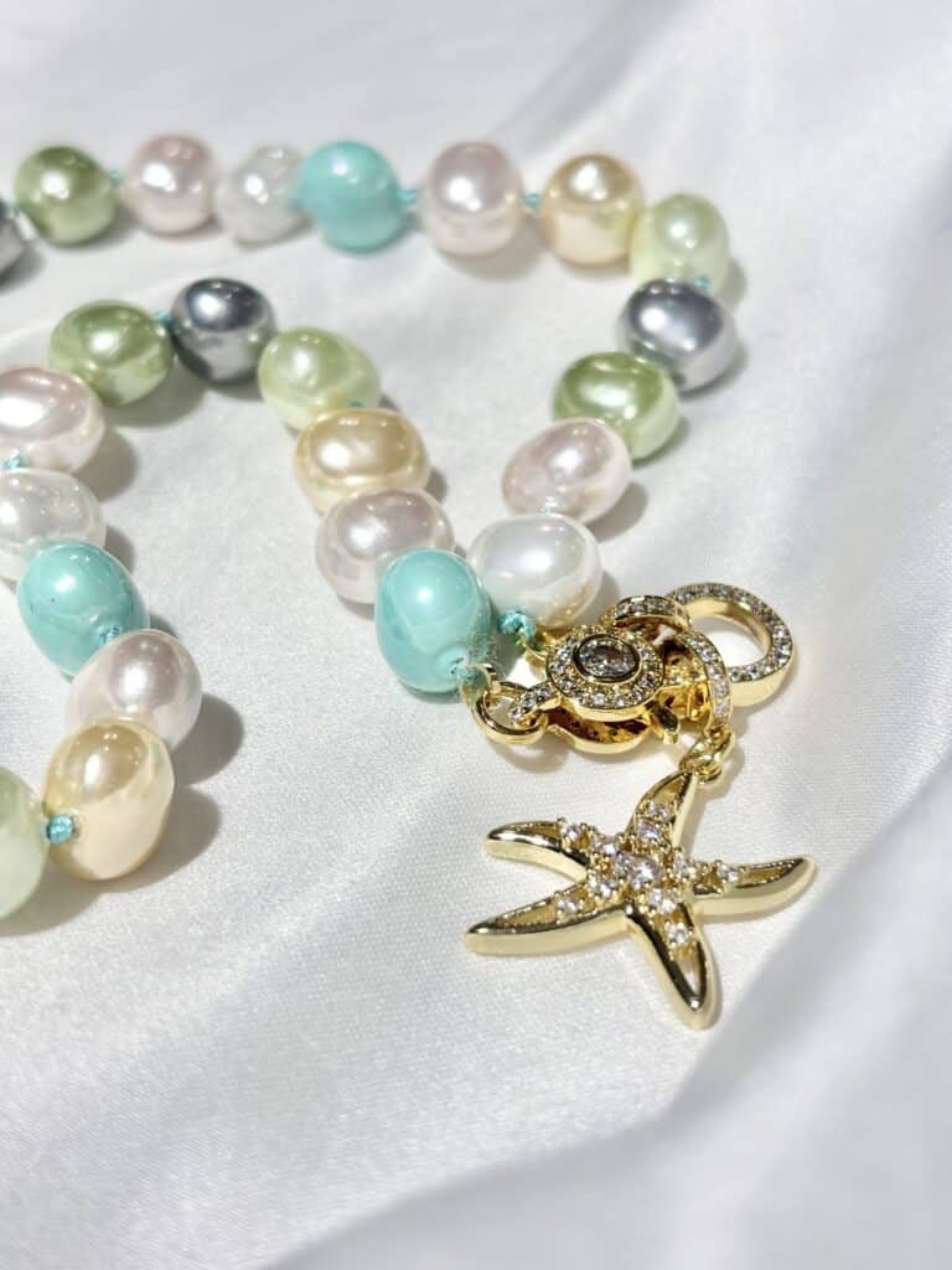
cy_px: 635
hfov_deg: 28.0
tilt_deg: -35.6
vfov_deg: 36.8
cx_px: 476
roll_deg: +6.6
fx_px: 1907
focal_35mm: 52
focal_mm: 5.96
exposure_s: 1/400
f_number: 1.6
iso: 32
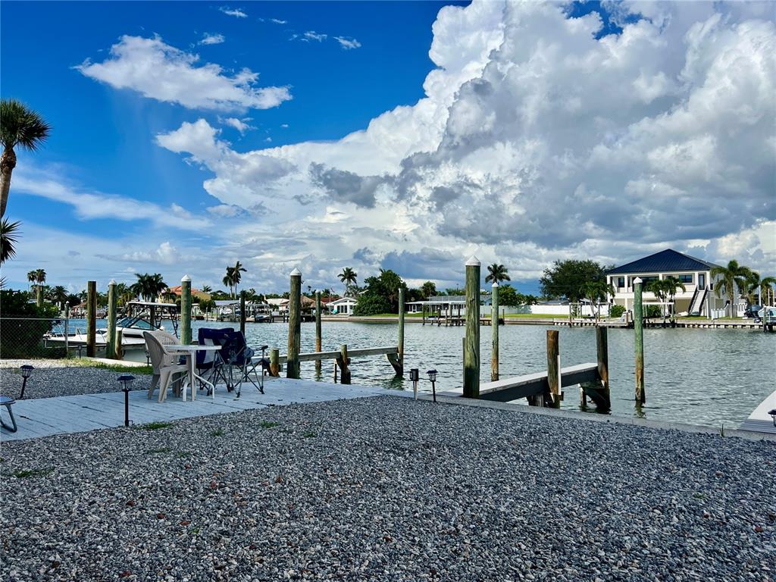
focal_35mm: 26
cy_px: 291
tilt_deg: +2.0
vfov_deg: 53.1
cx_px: 388
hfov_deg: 67.3
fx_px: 583
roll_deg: +0.1
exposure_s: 1/10309
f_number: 1.5
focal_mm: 5.7
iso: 50
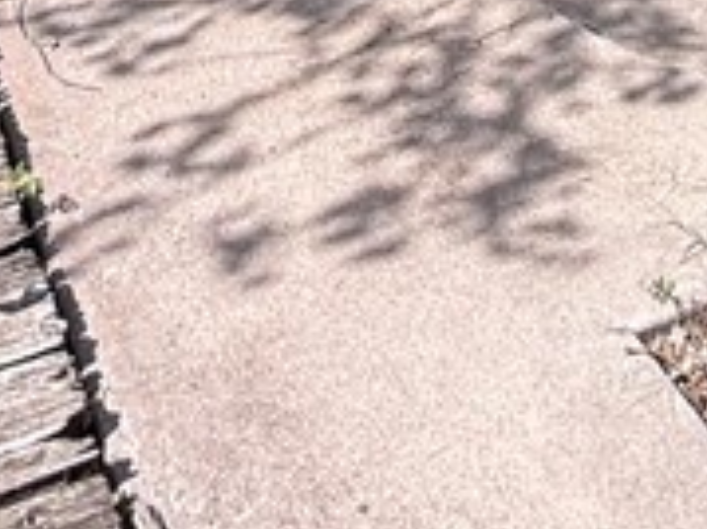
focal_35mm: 80
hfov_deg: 24.4
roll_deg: -0.2
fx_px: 1633
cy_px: -821
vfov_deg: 12.9
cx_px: 407
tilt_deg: -1.5
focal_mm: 2.22
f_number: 2.2
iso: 64
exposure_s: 1/180
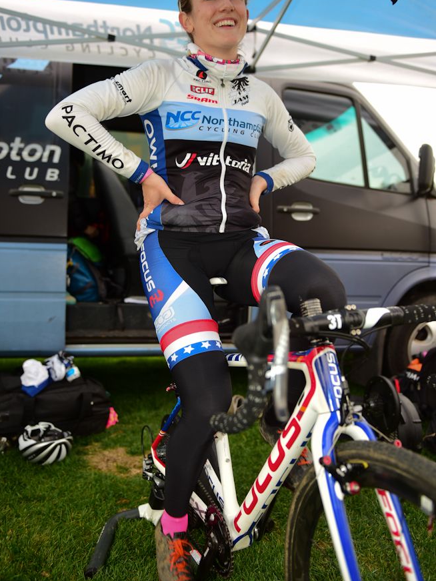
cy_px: 265
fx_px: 537
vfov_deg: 56.7
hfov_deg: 44.2
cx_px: 221
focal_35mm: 32
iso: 220
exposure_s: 1/250
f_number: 2.8
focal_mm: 29
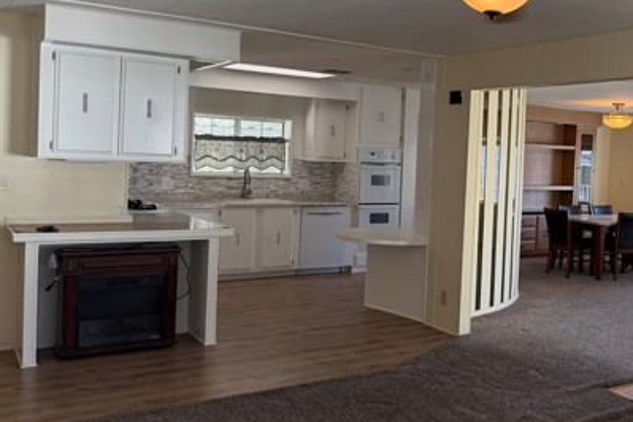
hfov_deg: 46.7
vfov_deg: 33.3
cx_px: 473
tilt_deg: -1.6
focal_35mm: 40
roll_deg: -2.7
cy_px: 175
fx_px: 703
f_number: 1.78
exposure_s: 1/130
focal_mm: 6.76
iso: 200
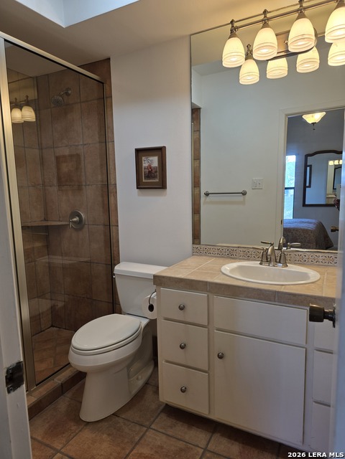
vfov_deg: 73.9
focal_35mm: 23
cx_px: 172
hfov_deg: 58.9
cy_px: 230
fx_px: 306
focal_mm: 6.3
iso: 64
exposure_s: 1/120
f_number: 1.7
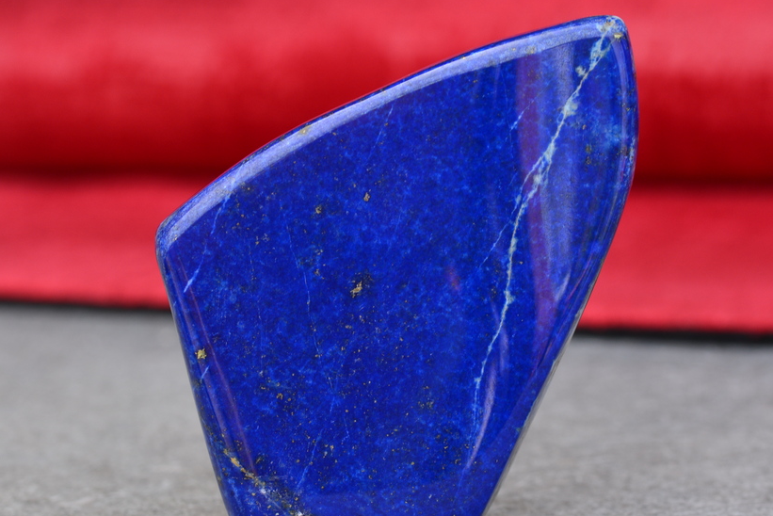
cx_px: 346
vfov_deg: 6.4
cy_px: 340
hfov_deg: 9.5
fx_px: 4633
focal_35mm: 216
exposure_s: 1/80
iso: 200
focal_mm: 105
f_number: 10
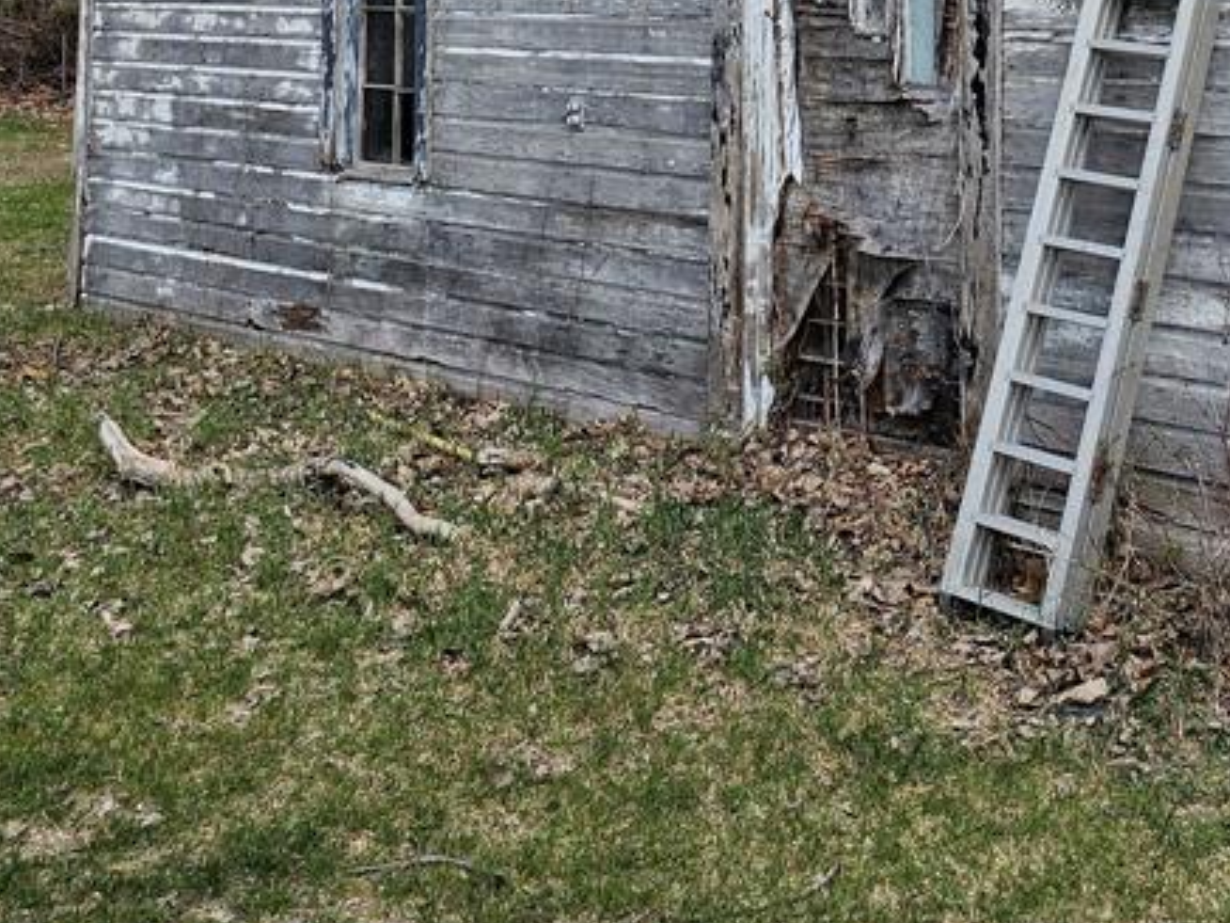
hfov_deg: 34.0
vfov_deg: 25.2
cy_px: -73
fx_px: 1919
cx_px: 1058
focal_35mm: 54
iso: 10
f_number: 1.7
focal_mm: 6.3
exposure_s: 1/722
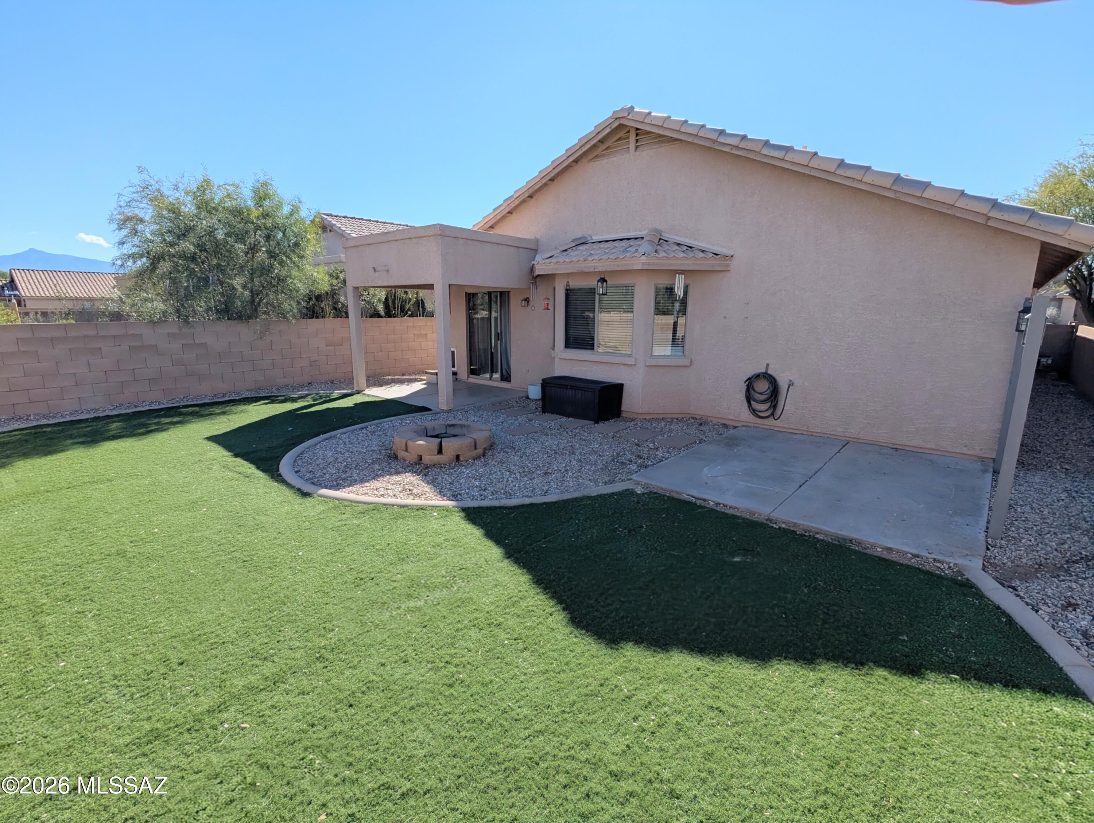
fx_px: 506
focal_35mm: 16
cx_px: 547
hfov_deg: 94.4
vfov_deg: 78.2
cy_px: 412
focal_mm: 2.35
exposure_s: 1/1789
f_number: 2.2
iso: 51
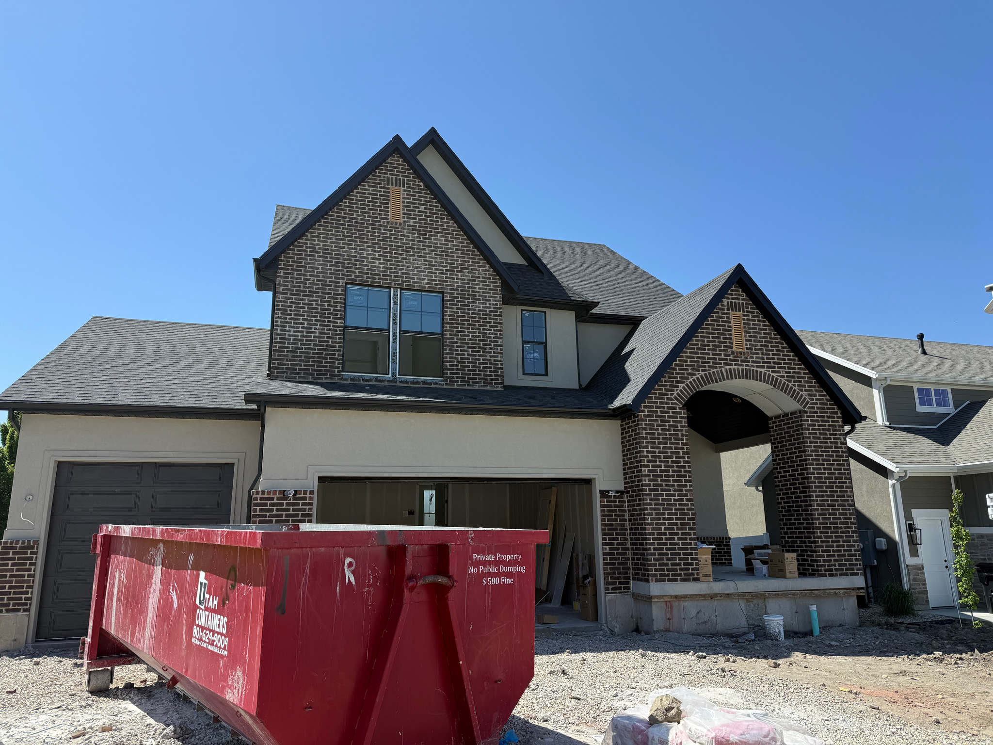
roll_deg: +0.4
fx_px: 688
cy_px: 372
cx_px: 496
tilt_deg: +13.2
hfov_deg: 71.6
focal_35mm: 24
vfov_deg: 56.8
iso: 80
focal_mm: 6.76
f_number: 1.78
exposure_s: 1/3021
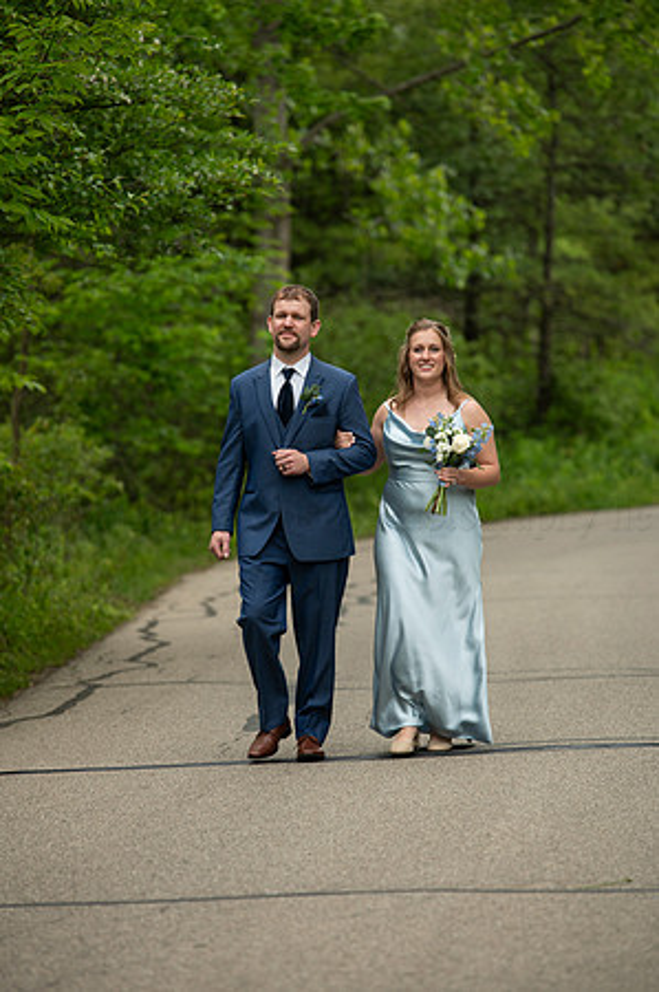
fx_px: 5504
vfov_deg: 10.3
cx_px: 330
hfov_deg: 6.9
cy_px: 496
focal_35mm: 200
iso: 320
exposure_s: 1/200
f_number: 3.5
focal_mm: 200
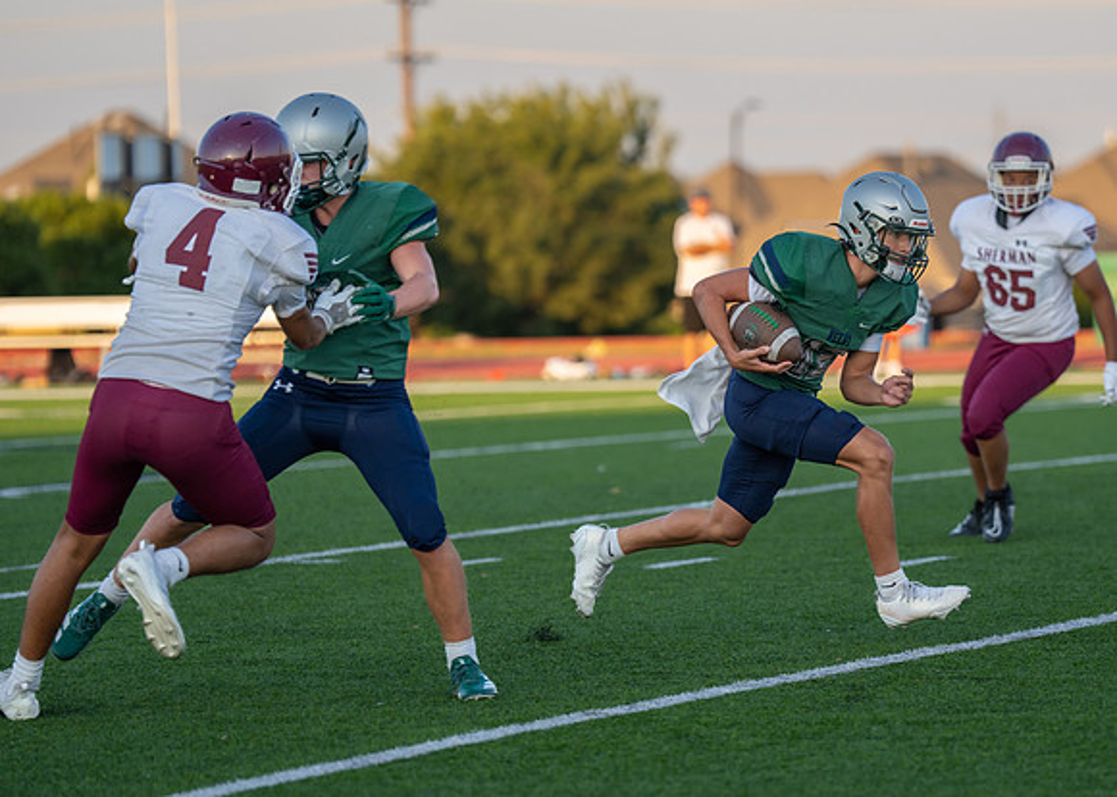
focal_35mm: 211
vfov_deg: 6.8
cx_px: 688
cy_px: 388
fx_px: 6678
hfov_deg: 9.6
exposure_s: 1/1250
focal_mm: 160
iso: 320
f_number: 2.8
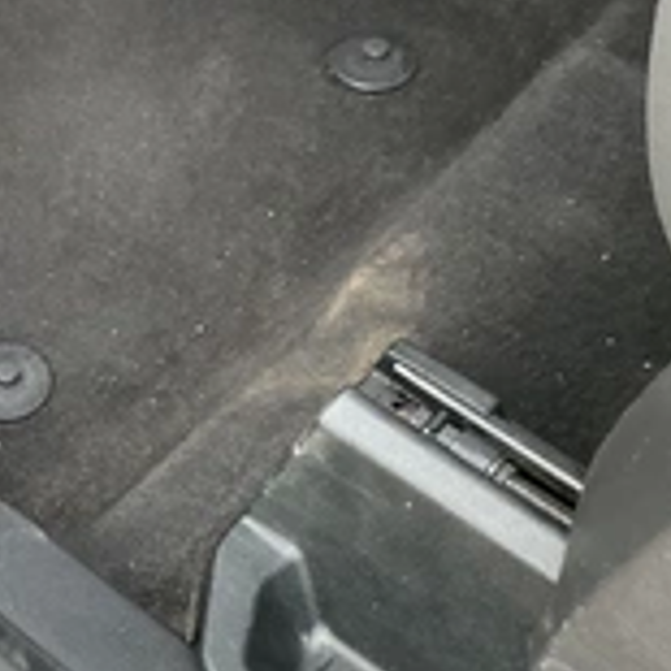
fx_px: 1404
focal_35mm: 64
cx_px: -9
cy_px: 602
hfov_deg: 25.5
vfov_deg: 26.0
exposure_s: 1/120
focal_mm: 3
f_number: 1.8
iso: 64
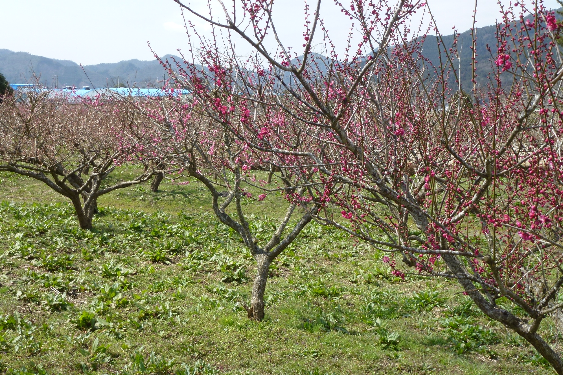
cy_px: 197
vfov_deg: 26.0
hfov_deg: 38.2
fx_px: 813
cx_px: 277
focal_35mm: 52
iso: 100
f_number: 4.1
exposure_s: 1/500
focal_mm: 8.7
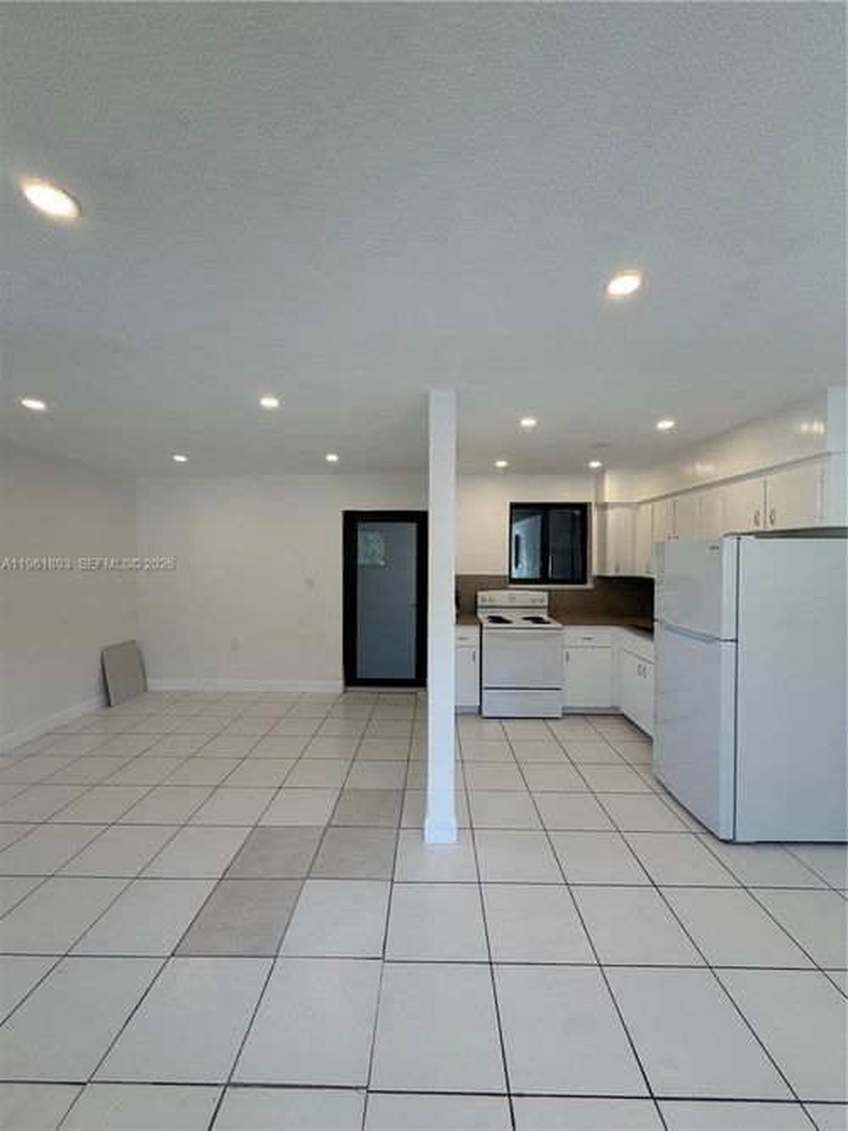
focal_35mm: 14
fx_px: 457
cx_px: 424
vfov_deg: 102.1
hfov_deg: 85.7
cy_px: 566
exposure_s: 1/120
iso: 80
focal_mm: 2.22
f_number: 2.2
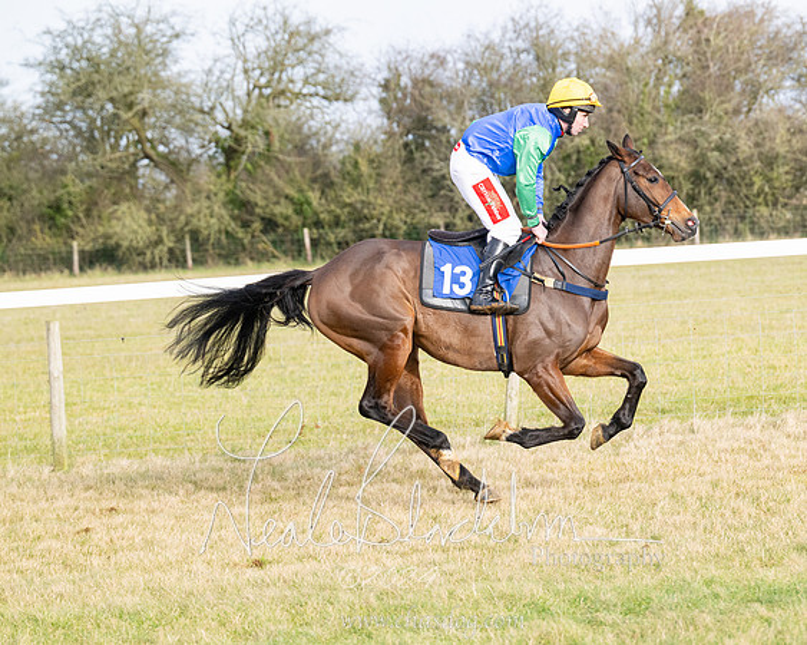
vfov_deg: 9.4
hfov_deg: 11.8
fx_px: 3913
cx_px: 523
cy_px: 361
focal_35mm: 164
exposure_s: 1/2000
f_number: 5
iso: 800
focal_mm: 130
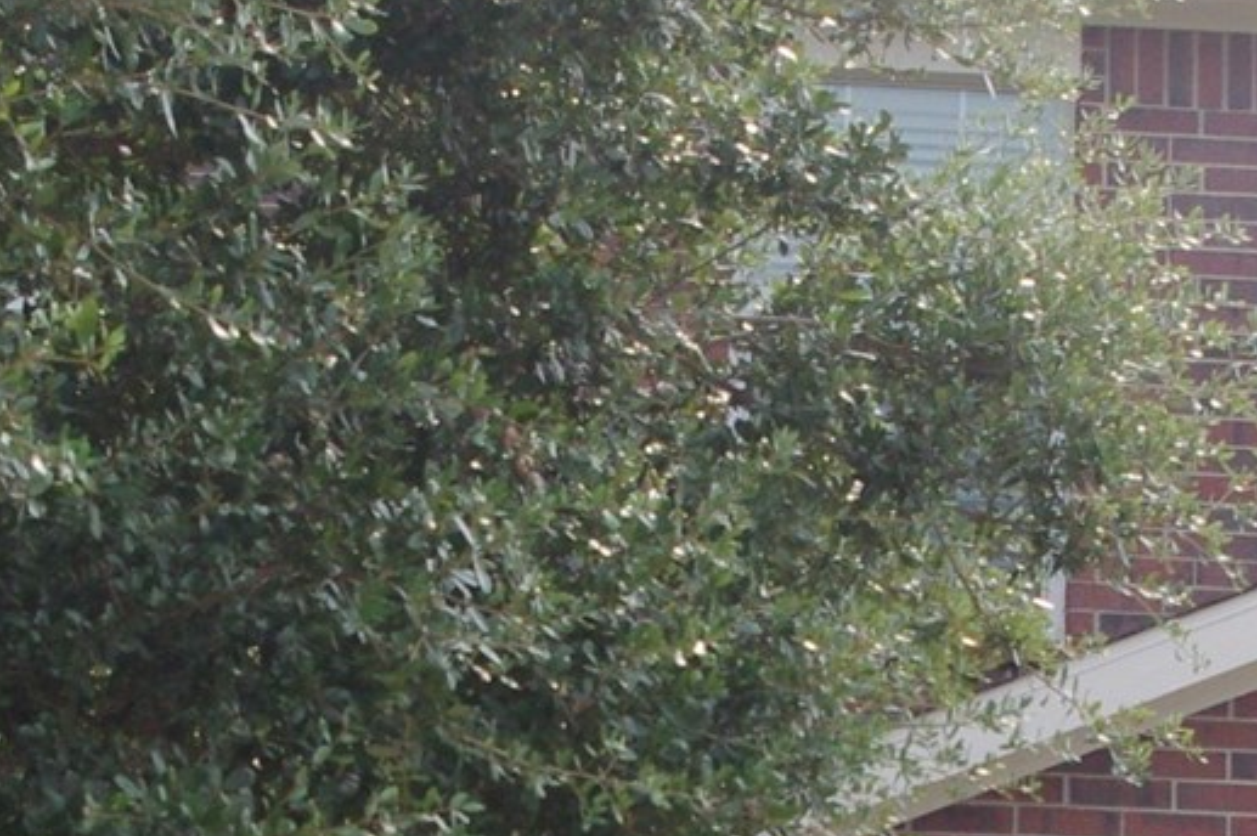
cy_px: 914
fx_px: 5722
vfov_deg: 8.3
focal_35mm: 164
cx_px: 593
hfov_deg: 12.5
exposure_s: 1/1250
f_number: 5.6
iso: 800
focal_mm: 26.25
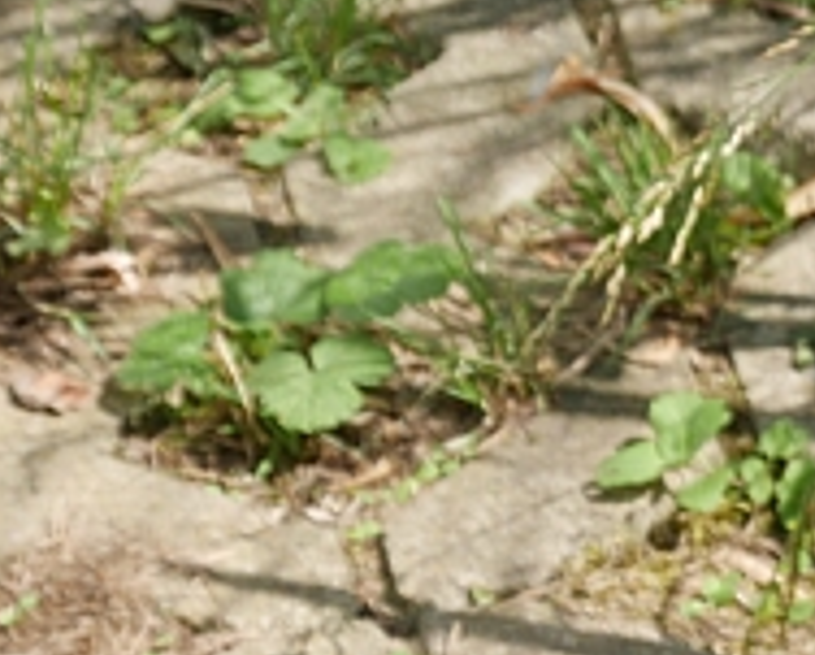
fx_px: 9229
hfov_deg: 5.0
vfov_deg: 4.0
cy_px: 1173
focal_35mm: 382
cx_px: 1630
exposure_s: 1/250
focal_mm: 46
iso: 200
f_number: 6.3
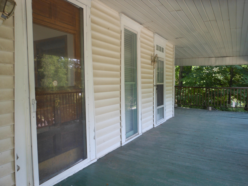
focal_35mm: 28
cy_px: 93
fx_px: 201
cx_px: 124
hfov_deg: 63.4
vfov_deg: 49.7
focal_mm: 5
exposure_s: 1/30
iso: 80
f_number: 3.7
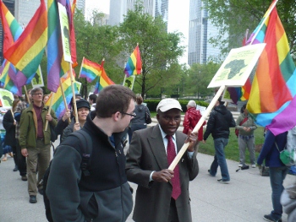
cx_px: 148
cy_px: 111
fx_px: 317
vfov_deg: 38.7
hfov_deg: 50.1
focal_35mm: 37
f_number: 2.8
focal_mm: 6.1
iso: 200
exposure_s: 1/80
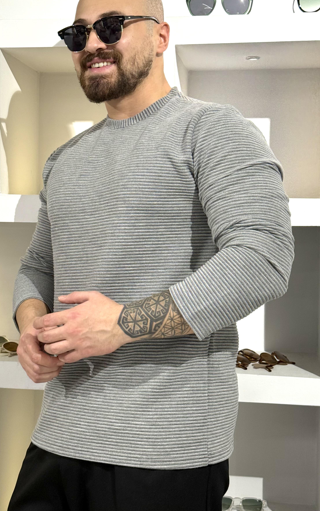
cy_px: 232
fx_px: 809
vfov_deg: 35.1
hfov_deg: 22.4
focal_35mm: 58
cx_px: 149
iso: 80
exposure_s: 1/100
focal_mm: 6.76
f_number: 1.78
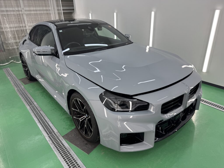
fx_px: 155
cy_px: 84
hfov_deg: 71.6
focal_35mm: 24
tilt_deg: -24.8
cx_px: 112
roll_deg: +1.9
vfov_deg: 56.8
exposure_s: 1/251
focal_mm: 6.76
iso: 80
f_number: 1.78
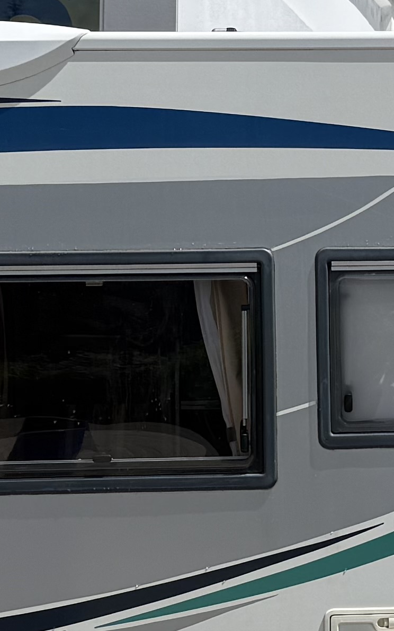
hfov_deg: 10.5
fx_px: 2097
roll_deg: -1.2
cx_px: 487
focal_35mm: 122
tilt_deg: +1.0
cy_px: 336
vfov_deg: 17.1
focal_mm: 6.76
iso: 80
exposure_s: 1/7353
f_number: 1.78
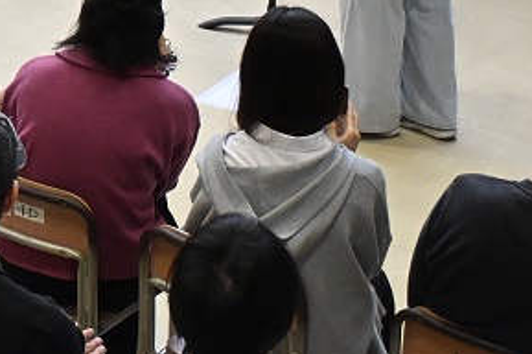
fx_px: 2347
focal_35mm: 159
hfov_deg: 12.4
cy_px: -188
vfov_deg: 8.4
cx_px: -225
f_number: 5
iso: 2000
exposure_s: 1/500
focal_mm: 34
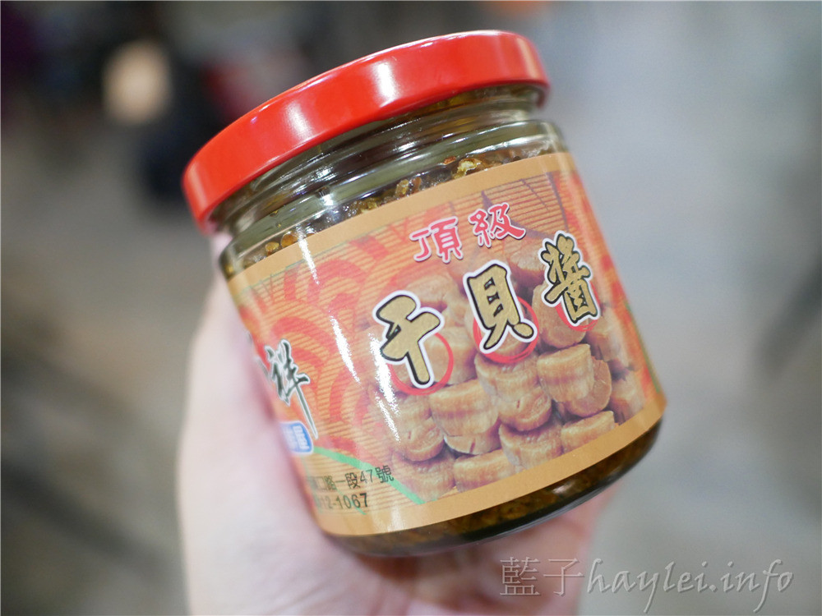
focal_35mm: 30
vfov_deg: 46.8
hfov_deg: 60.0
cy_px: 308
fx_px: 712
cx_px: 411
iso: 1600
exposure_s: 1/60
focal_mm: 15
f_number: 1.7
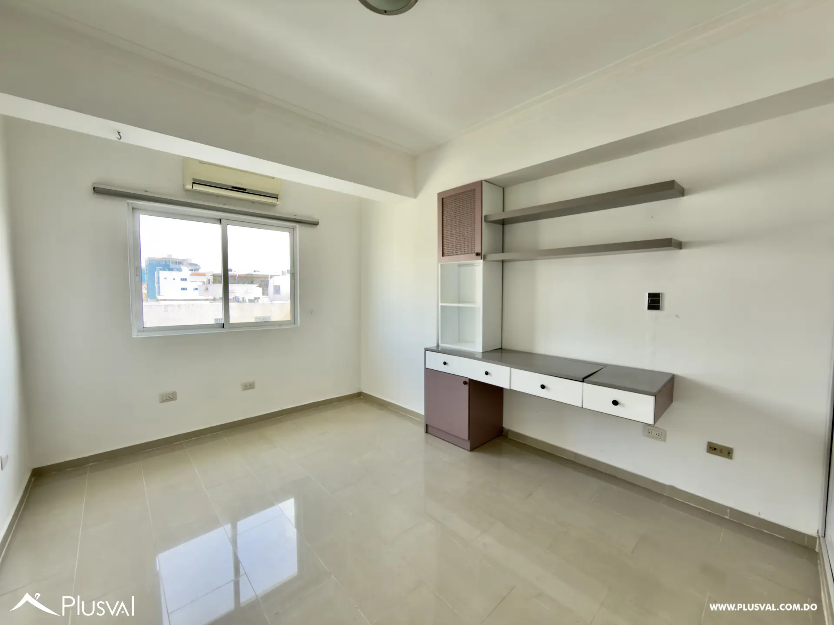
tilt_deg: -3.6
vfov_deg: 85.7
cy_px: 312
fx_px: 337
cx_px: 417
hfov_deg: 102.1
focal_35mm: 14
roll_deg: +0.0
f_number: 2.2
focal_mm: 2.22
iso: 64
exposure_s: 1/35
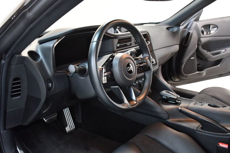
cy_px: 76
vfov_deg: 38.8
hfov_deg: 55.8
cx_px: 115
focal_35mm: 34
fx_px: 217
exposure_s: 1/60
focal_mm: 23
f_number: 3.8
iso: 6400
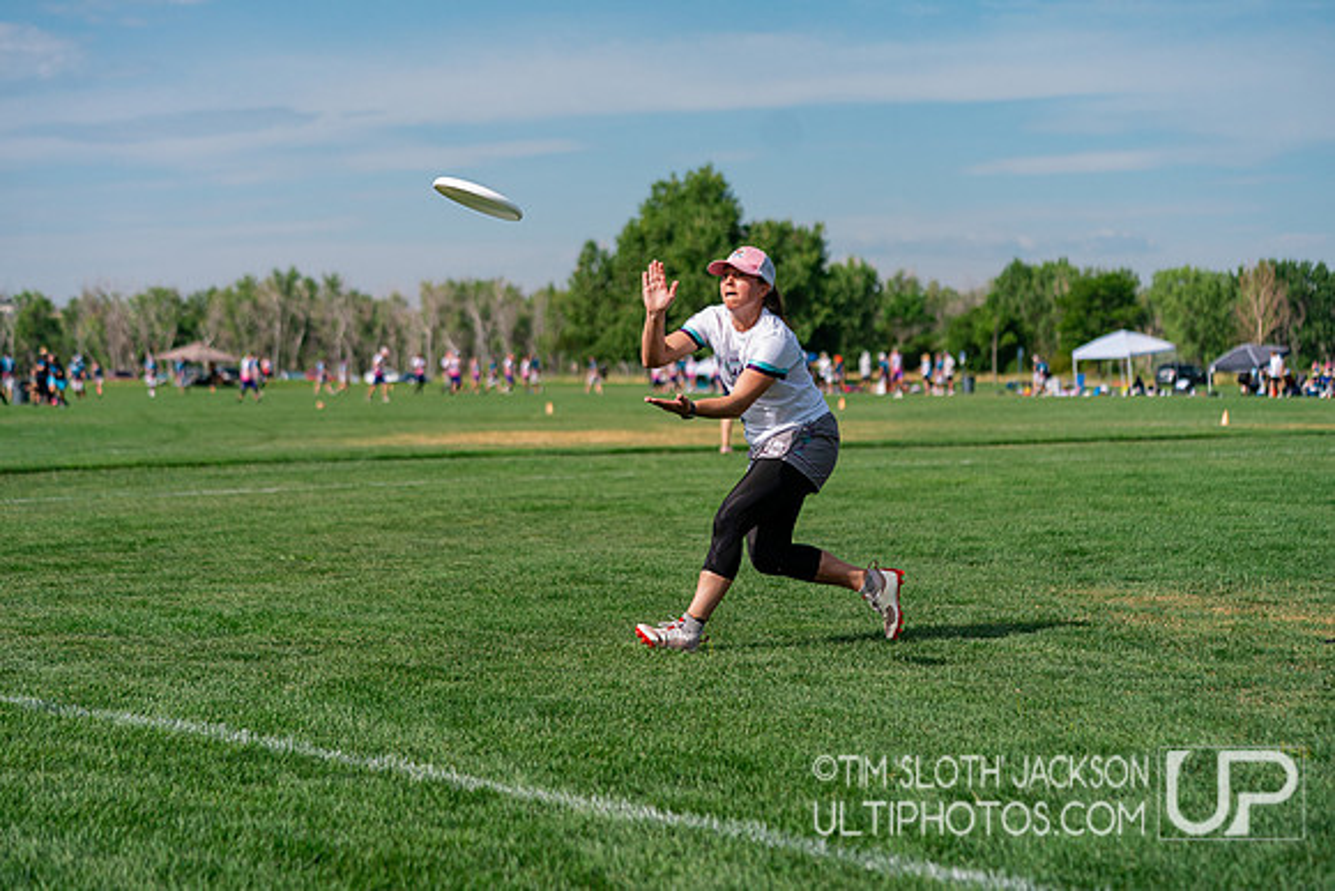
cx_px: 668
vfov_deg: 19.5
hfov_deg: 28.8
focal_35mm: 70
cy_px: 446
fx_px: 2596
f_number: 2.8
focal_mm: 70
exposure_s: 1/12800
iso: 500
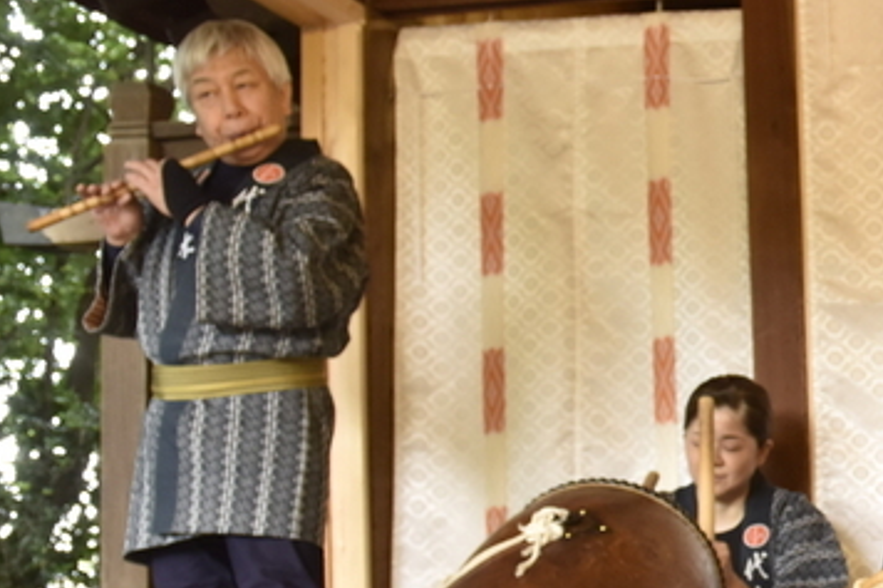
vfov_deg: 16.8
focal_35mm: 81
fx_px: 1986
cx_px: 1300
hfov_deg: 21.4
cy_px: 396
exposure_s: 1/100
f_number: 5
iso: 1000
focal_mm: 24
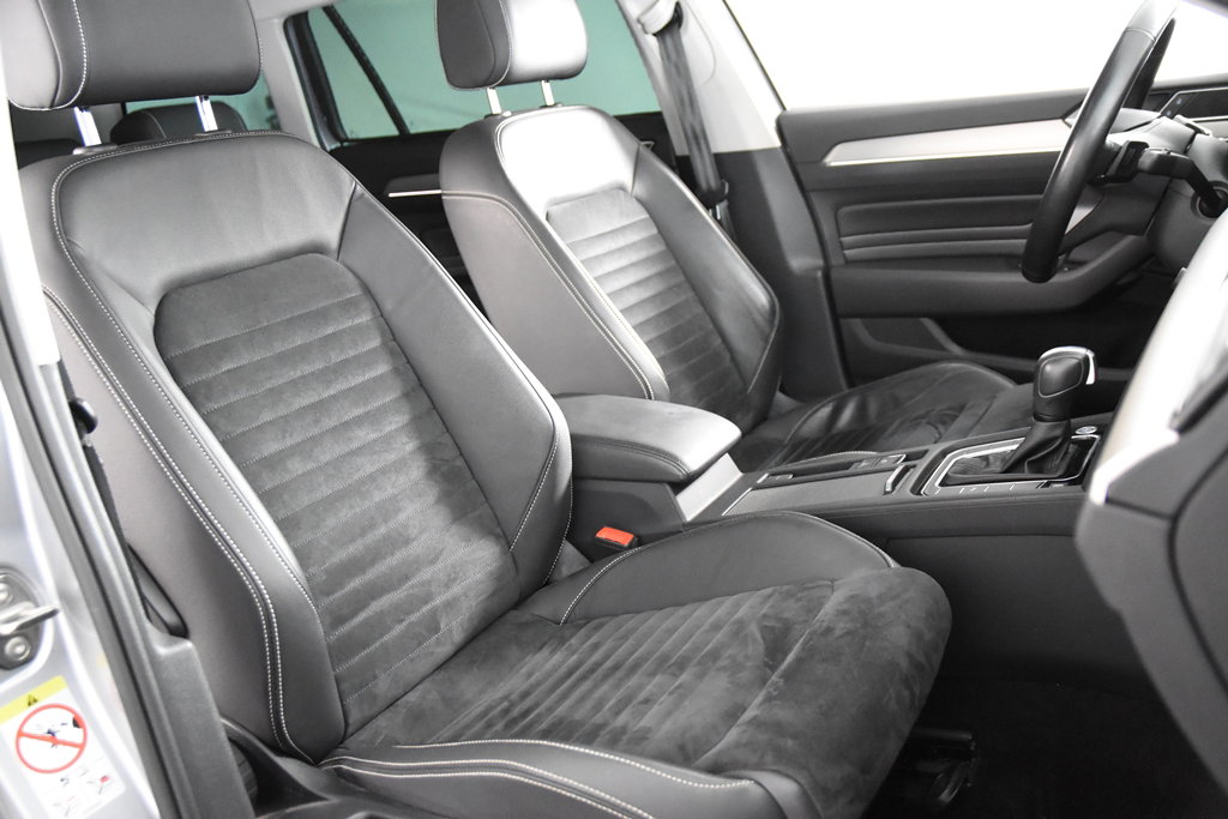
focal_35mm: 36
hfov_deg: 53.1
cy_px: 410
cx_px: 614
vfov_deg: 36.9
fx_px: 1228
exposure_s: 1/40
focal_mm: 24
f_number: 3
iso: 6400
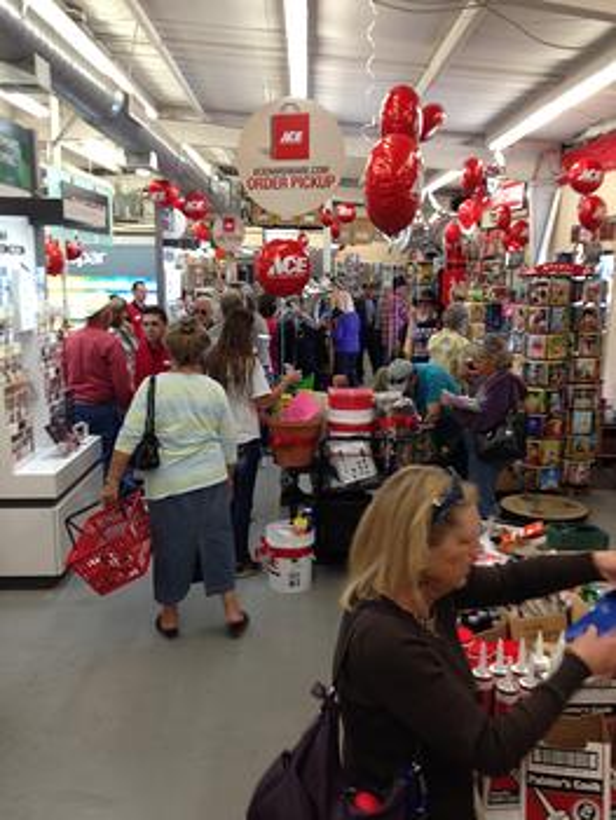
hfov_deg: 43.0
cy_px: 410
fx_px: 782
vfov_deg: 55.3
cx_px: 308
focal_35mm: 33
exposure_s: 1/24
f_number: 2.4
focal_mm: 4.12
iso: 50
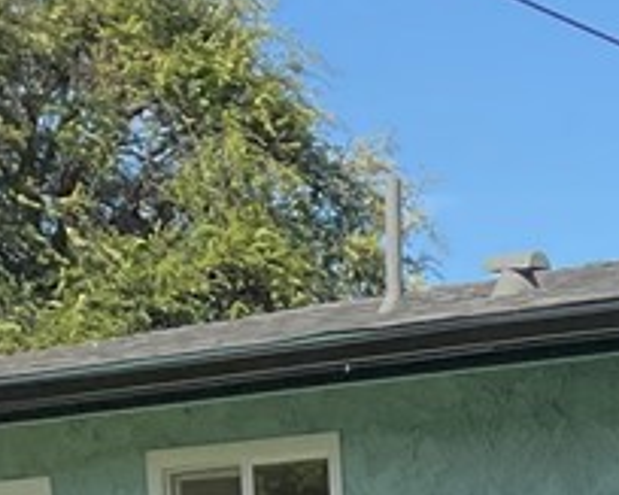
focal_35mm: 142
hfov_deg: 11.4
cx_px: 1444
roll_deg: +1.9
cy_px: 987
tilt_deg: -5.6
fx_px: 2600
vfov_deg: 10.1
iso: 16
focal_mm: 3
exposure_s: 1/883
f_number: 1.8
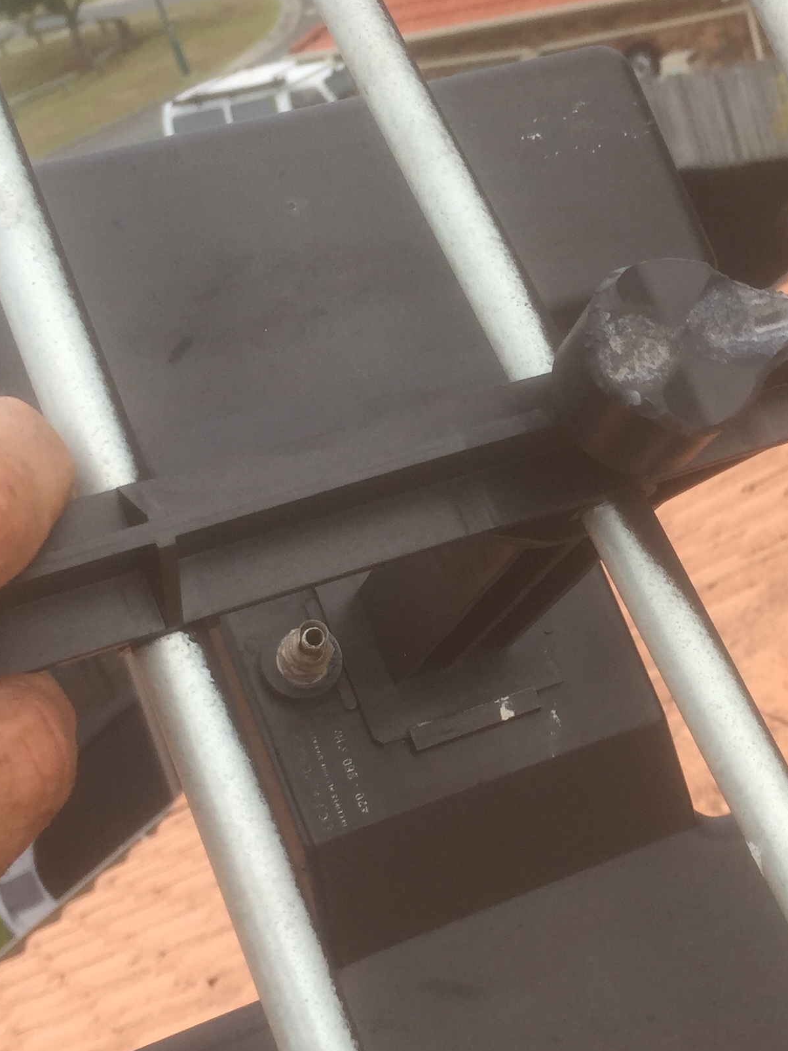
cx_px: 604
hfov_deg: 24.5
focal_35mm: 59
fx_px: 1791
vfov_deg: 32.7
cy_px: 584
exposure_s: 1/920
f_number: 2.2
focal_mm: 4.15
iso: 32
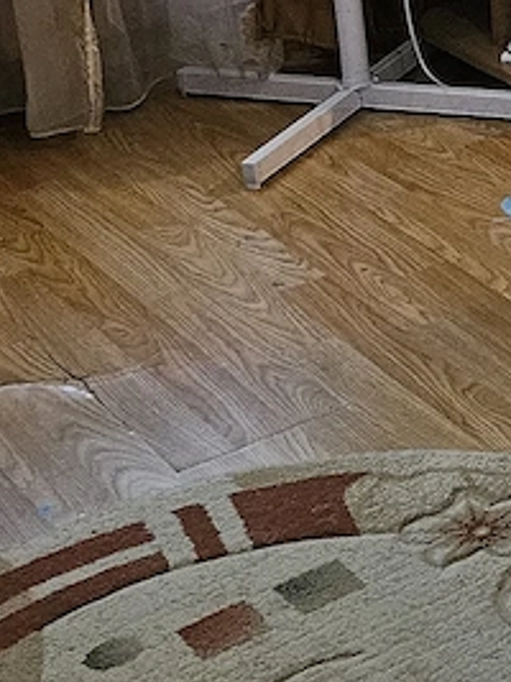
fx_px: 2265
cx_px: 1234
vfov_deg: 15.8
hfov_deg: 10.9
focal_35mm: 115
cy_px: -322
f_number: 1.8
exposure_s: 1/100
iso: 800
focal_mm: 5.4
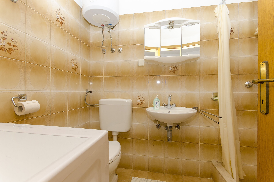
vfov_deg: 77.1
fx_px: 114
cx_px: 137
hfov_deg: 100.5
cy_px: 91
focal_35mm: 15
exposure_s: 1/125
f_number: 8
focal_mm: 10
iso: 400
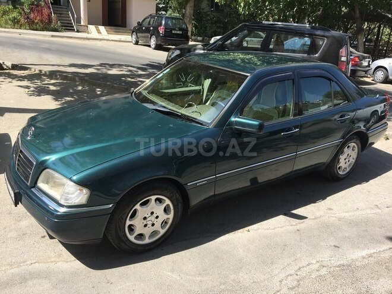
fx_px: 328
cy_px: 147
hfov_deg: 61.7
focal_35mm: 29
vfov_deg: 48.2
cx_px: 196
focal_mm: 4.15
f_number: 2.2
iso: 25
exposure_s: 1/725
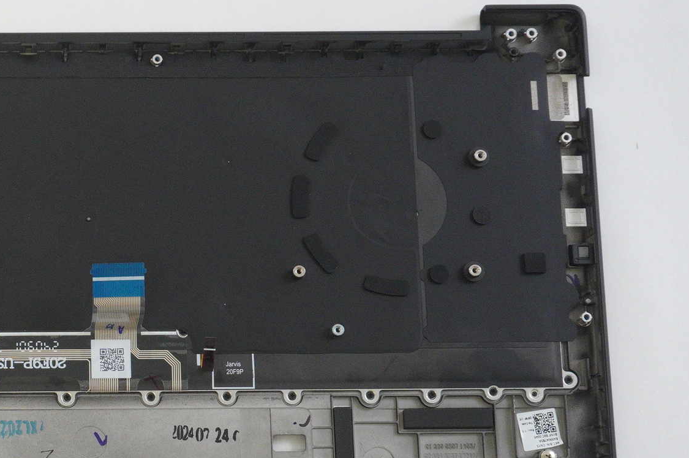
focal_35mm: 80
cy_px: 356
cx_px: 32
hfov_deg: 24.4
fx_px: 1530
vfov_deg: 16.9
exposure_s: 1/100
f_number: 5.6
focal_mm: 24
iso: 2000
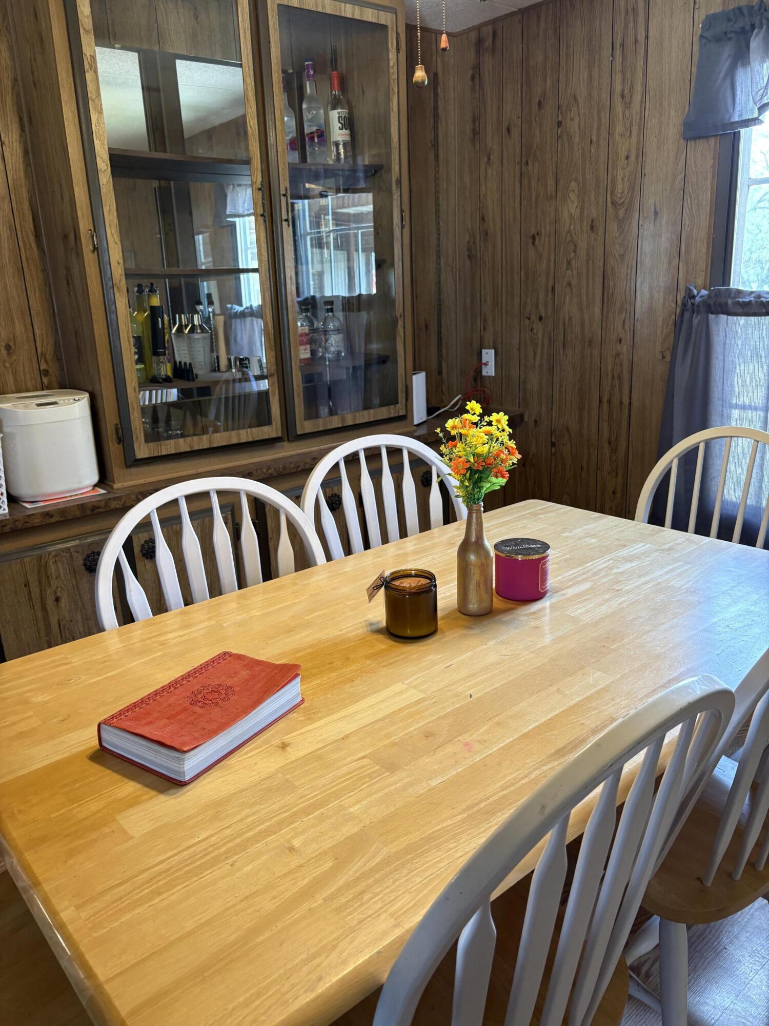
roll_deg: +4.2
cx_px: 384
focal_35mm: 26
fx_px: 770
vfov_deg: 67.3
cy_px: 513
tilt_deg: -12.3
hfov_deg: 53.1
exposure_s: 1/84
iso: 125
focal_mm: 5.96
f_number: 1.6
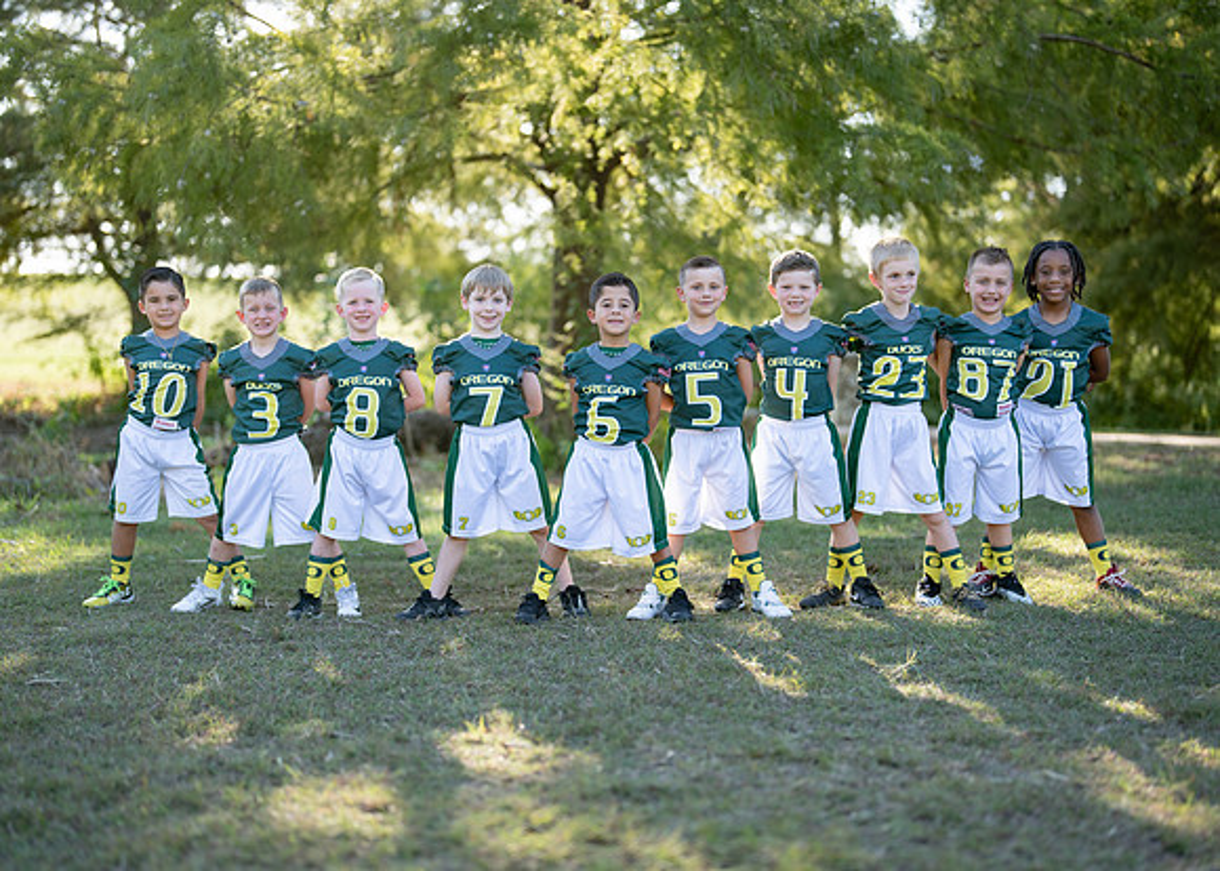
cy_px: 436
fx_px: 1815
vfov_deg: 27.0
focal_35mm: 52
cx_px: 610
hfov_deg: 37.2
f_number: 1.2
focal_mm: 50
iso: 100
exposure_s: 1/1250
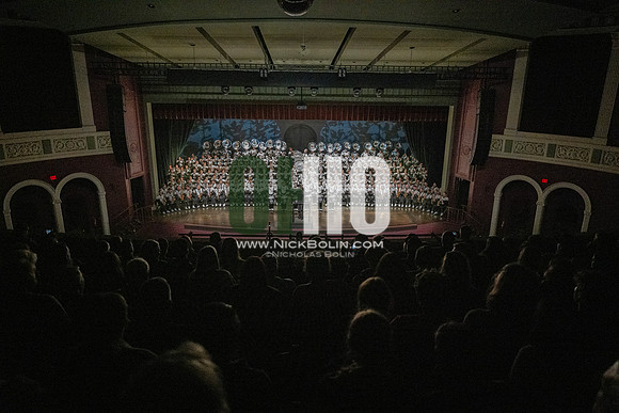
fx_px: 439
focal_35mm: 26
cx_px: 310
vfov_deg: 50.4
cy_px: 206
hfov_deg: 70.4
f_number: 2.8
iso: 16000
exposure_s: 1/500
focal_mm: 25.5
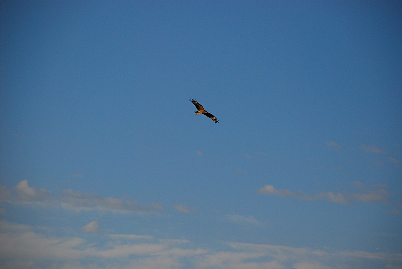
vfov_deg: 7.3
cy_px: 134
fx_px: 2097
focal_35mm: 188
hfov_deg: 11.0
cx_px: 201
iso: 400
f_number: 5.6
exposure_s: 1/2500
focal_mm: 125
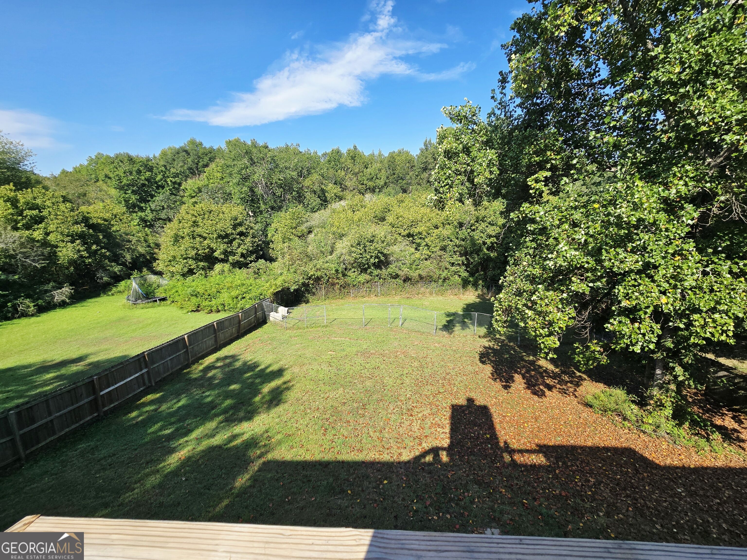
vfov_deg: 89.9
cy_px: 280
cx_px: 374
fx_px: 281
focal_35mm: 13
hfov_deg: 106.2
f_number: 2.2
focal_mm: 2.2
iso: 50
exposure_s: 1/1429
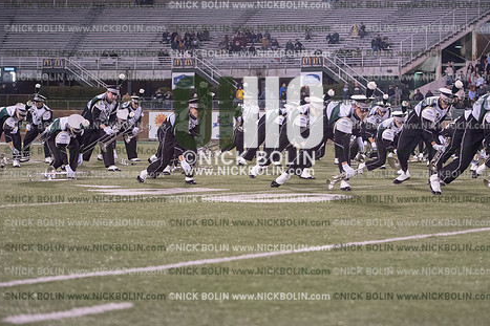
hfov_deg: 23.4
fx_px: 1184
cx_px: 249
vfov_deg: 15.7
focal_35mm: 87
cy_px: 126
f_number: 3.2
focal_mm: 70
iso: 5000
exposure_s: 1/1250
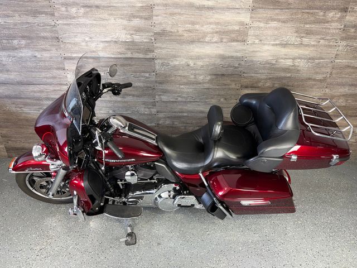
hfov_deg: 71.6
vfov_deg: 56.8
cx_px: 178
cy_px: 134
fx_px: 248
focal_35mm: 24
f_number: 1.78
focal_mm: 6.76
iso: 80
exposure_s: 1/24
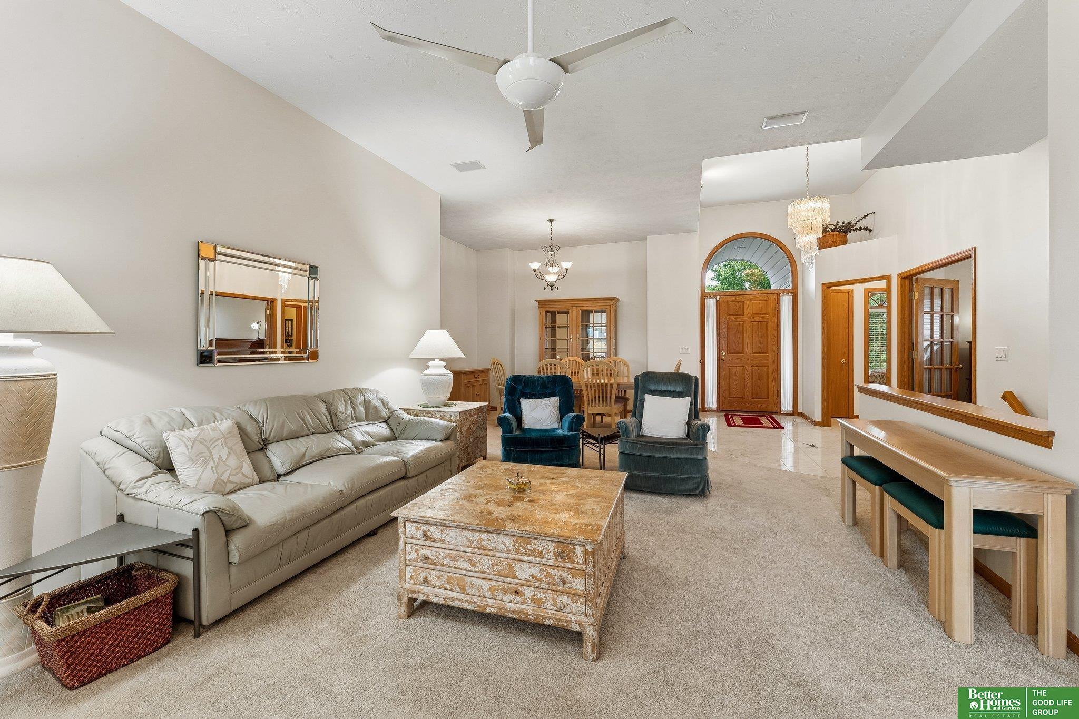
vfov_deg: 81.2
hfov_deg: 104.3
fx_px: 420
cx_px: 540
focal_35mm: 14
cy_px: 360
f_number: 6.3
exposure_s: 1/10
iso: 500
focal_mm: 14
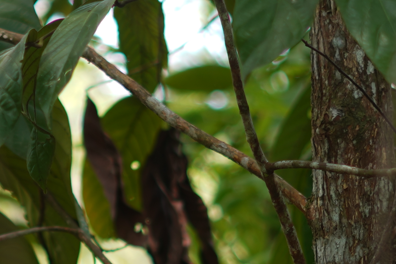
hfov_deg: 8.1
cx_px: 55
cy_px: 298
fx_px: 2773
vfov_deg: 5.4
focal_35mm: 252
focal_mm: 50
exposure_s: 1/160
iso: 50
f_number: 1.8
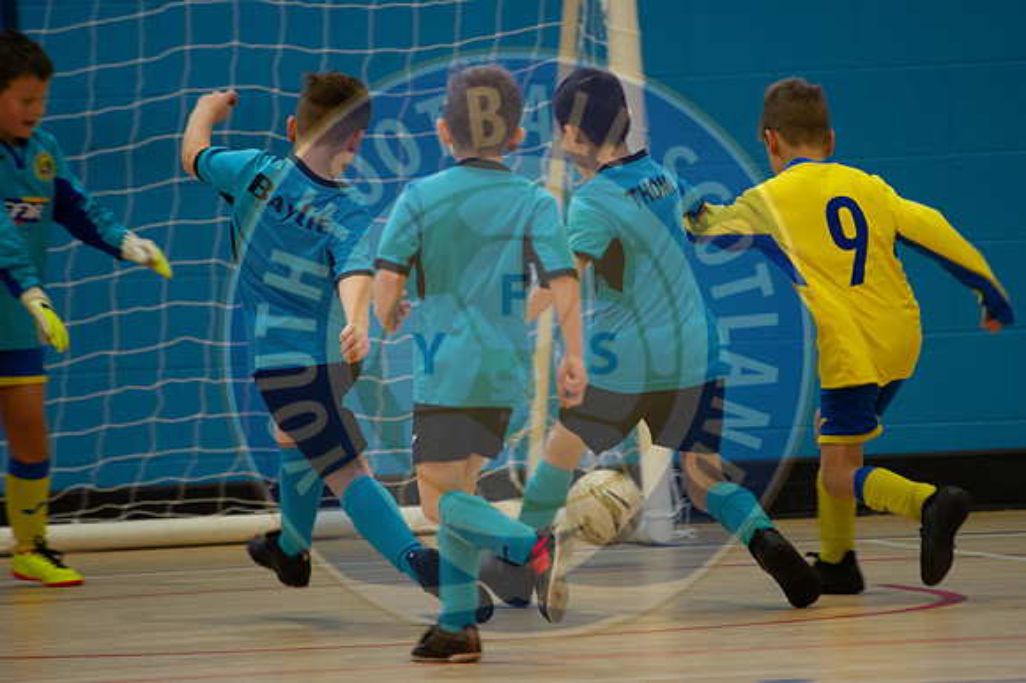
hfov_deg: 4.4
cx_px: 570
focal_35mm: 474
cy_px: 330
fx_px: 13503
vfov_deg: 2.9
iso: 5000
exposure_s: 1/200
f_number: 5.6
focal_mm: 400
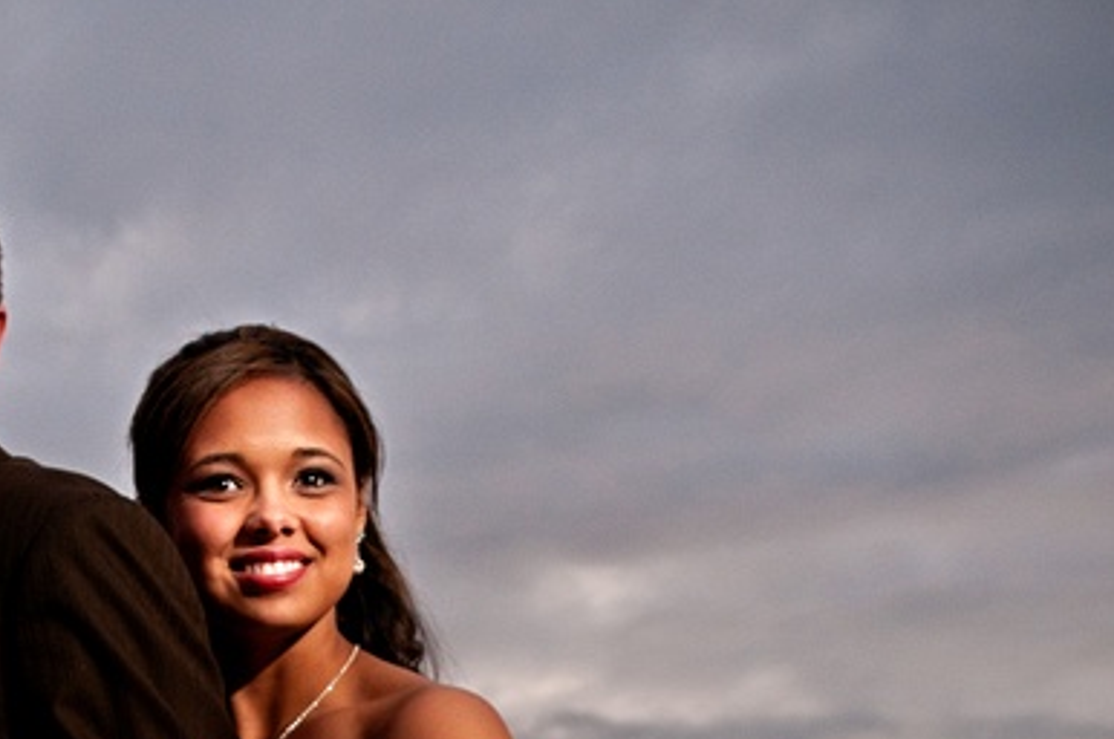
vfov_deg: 12.7
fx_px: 3244
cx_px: 208
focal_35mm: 105
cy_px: 860
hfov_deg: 19.3
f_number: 3.5
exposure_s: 1/125
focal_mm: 30
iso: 200
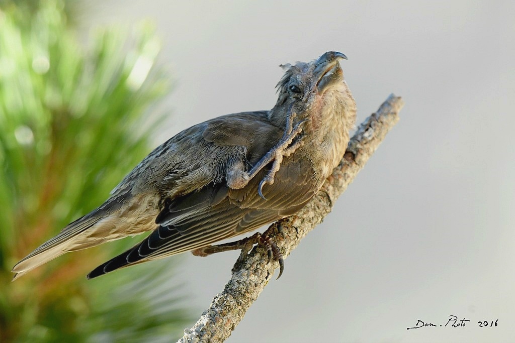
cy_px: 172
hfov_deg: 2.7
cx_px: 258
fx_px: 10730
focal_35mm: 750
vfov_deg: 1.8
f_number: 6.7
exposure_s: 1/750
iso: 1600
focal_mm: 500
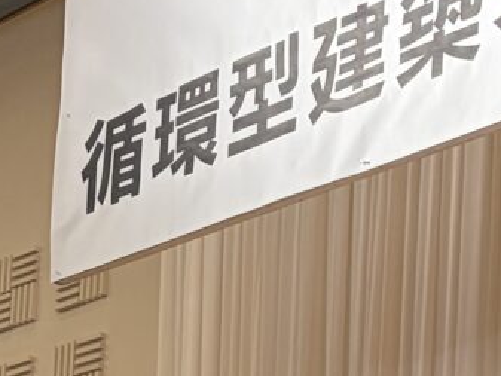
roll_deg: -2.0
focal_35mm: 148
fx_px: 2143
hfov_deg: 13.3
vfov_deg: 9.0
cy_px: 907
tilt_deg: +4.6
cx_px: 277
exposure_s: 1/100
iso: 80
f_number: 1.6
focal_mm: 5.96
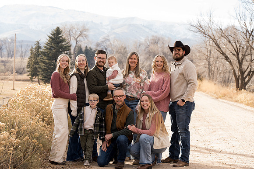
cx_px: 127
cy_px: 84
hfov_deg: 25.4
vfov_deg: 17.1
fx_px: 565
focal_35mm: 80
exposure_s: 1/125
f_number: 5
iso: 125
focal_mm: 80
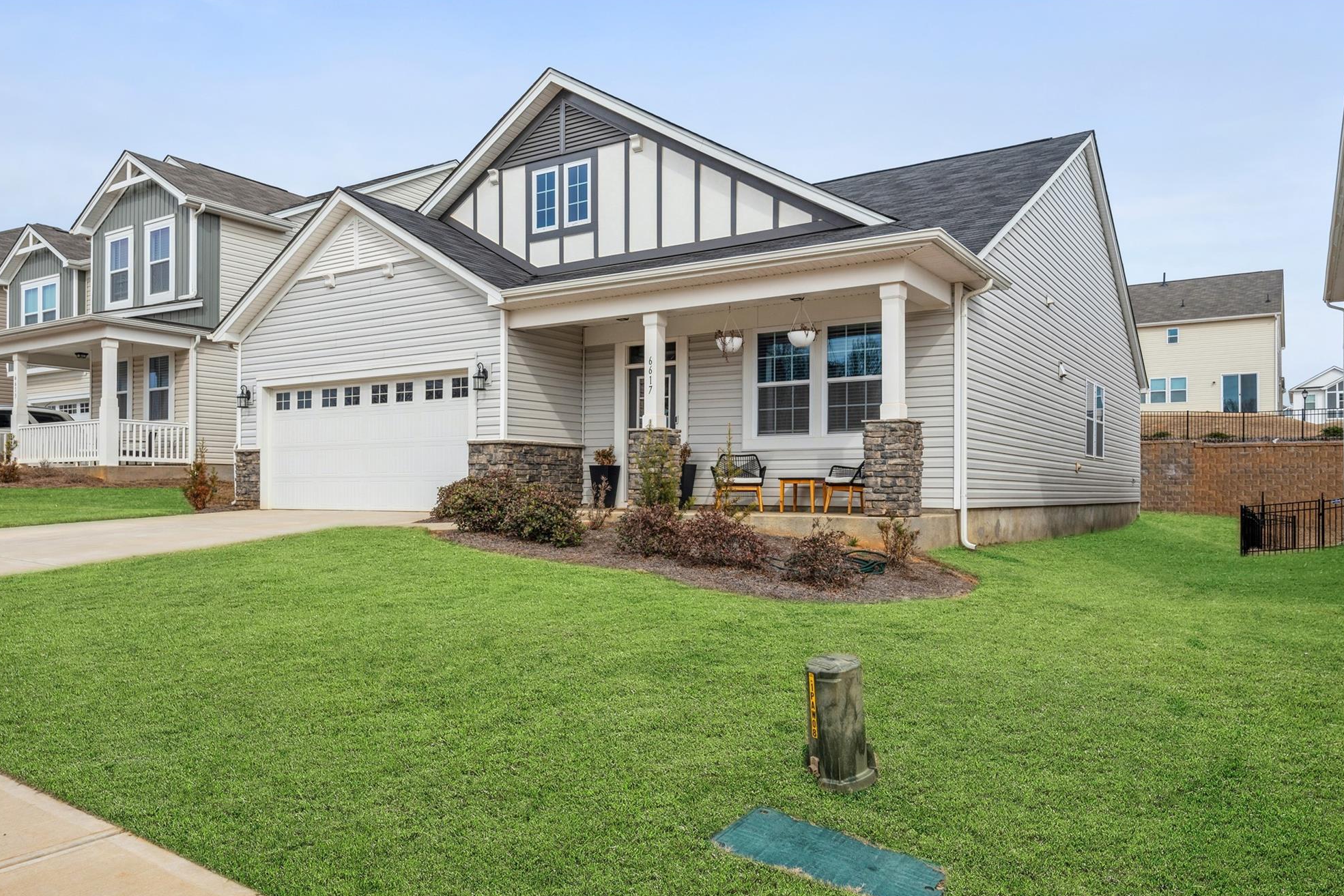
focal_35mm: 26
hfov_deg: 69.4
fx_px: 971
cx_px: 649
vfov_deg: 49.6
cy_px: 461
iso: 200
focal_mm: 25
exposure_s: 1/500
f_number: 8
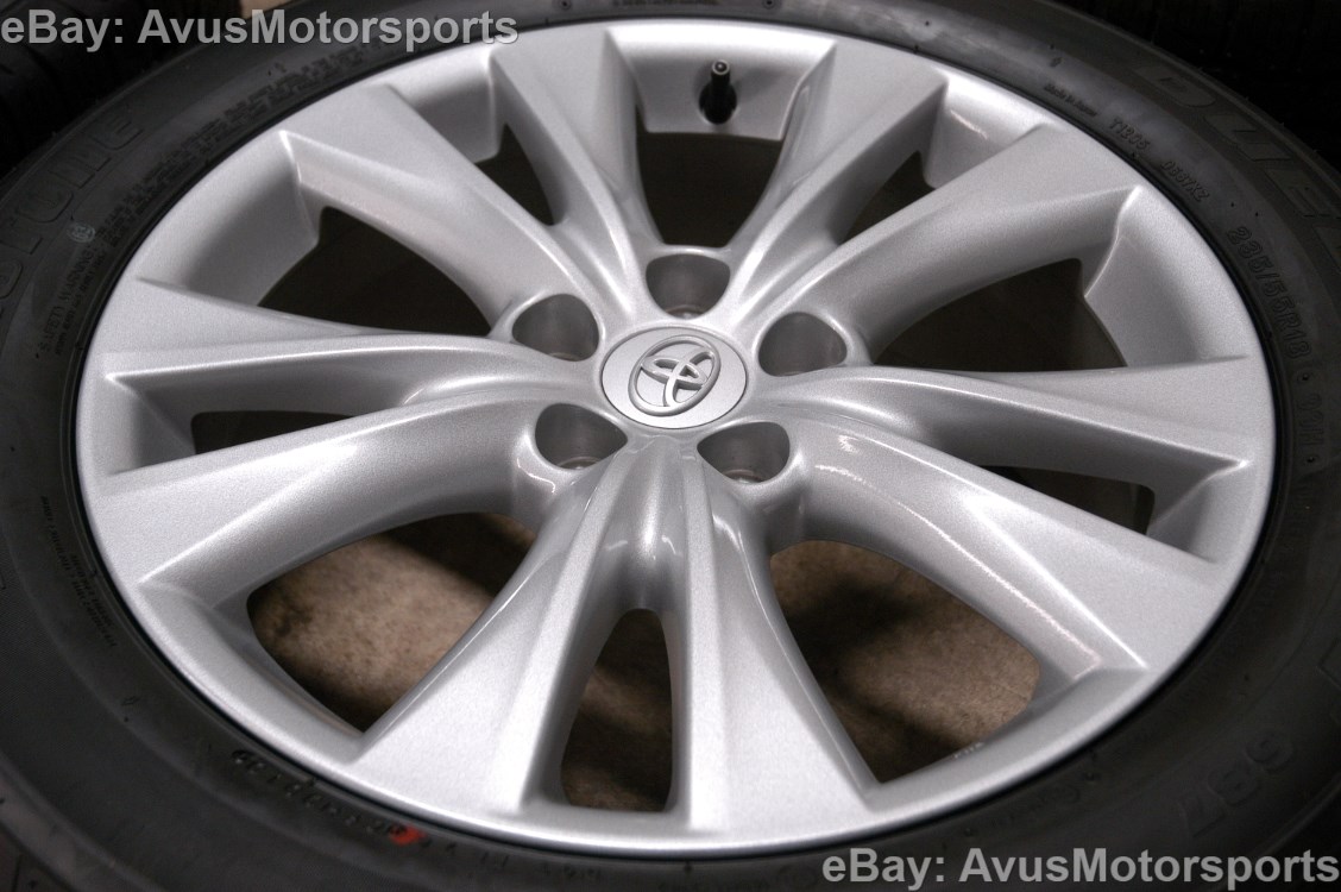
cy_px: 446
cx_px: 670
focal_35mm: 51
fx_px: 1898
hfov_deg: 38.9
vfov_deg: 26.4
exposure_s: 1/80
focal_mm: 34
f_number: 4.2
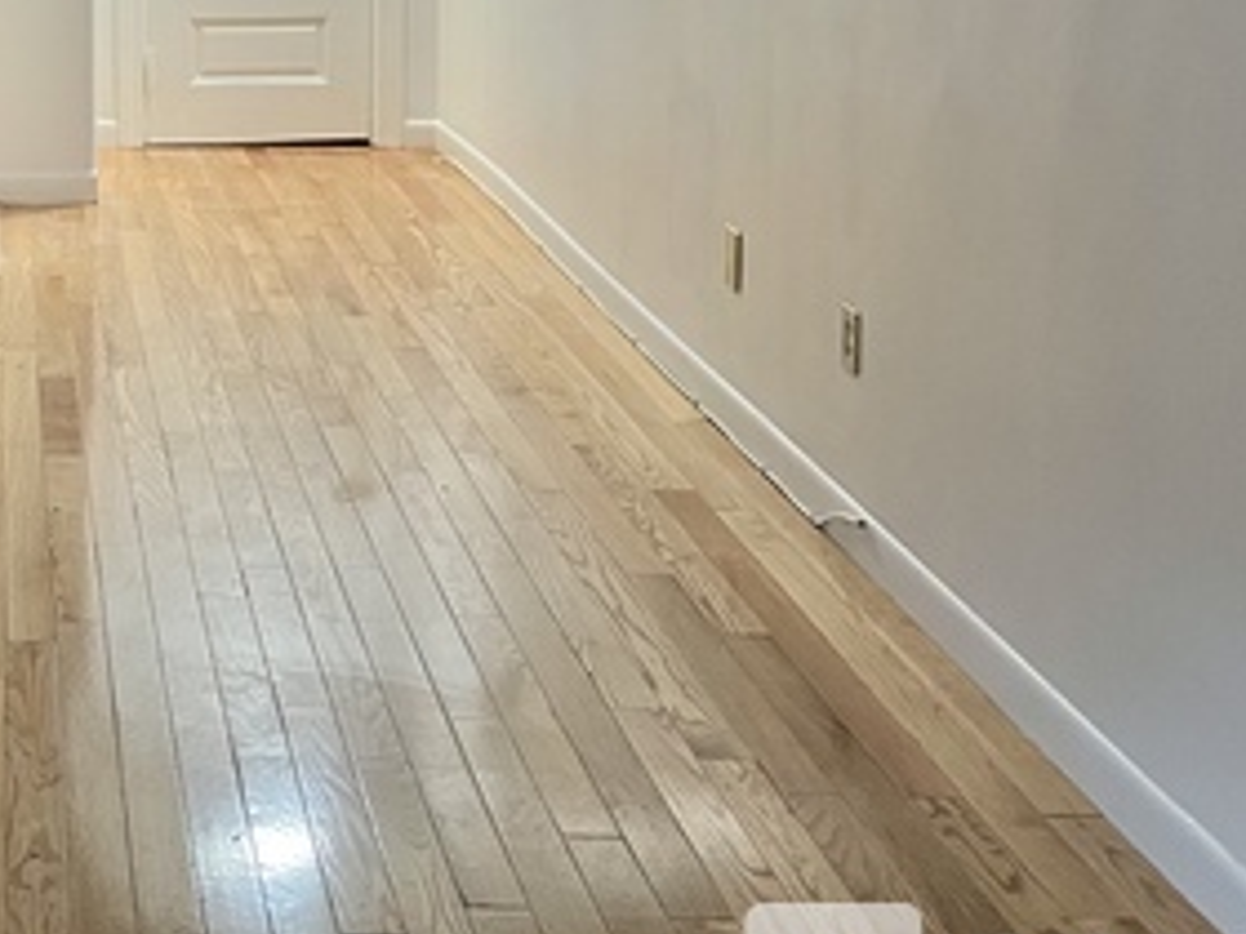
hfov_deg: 29.1
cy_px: -31
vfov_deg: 22.6
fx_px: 2232
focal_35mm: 62
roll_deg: +0.7
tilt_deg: -6.6
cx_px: -20
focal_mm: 4.2
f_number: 1.6
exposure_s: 1/60
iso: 200
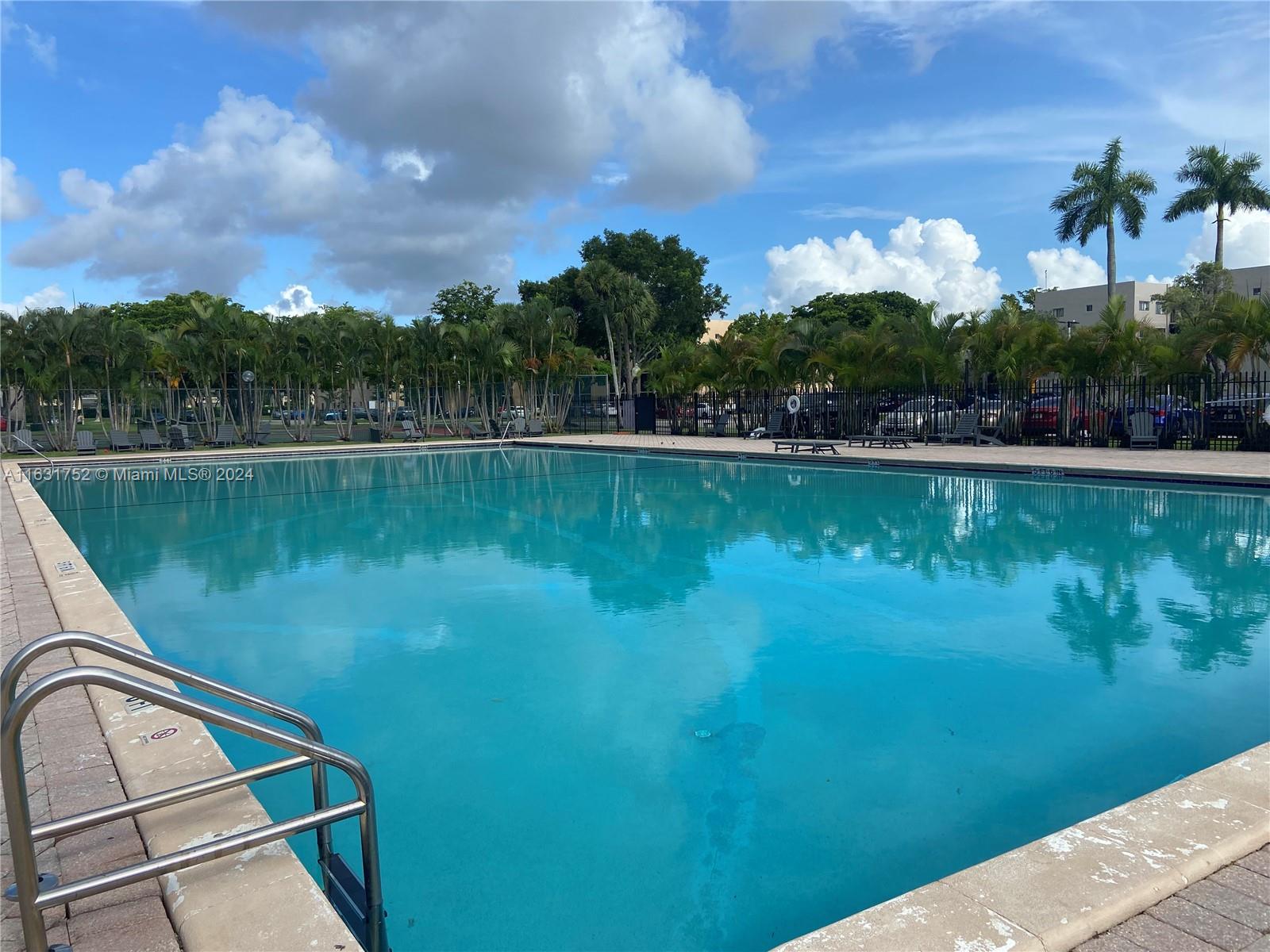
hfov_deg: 67.3
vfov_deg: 53.1
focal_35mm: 26
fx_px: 954
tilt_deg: -4.1
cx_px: 635
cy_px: 476
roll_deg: +1.3
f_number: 1.8
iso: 32
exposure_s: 1/2688
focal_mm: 4.25
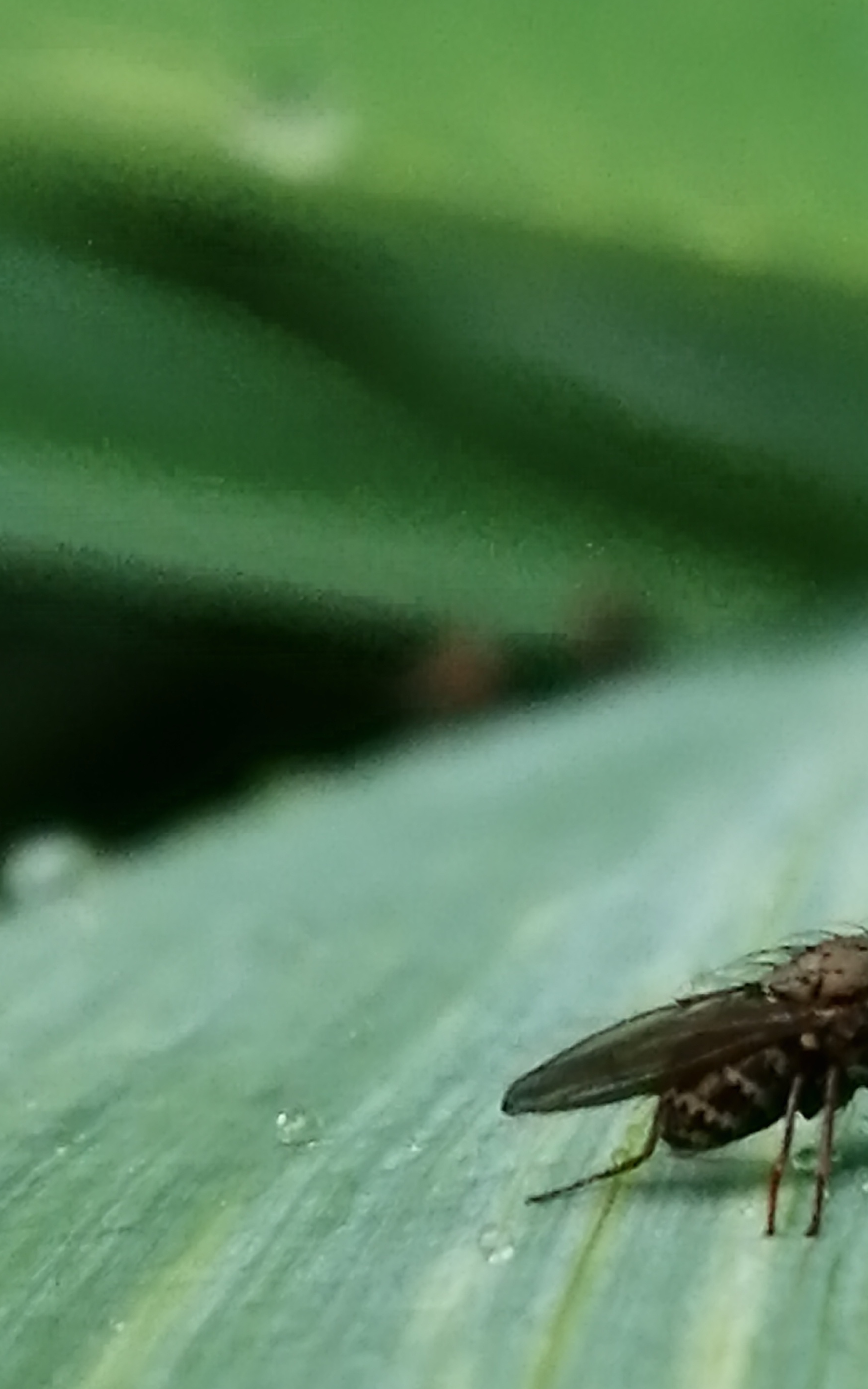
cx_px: 717
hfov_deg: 8.0
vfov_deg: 12.8
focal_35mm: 163
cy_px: 777
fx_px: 6170
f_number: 1.8
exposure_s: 1/90
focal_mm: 3.46
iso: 64
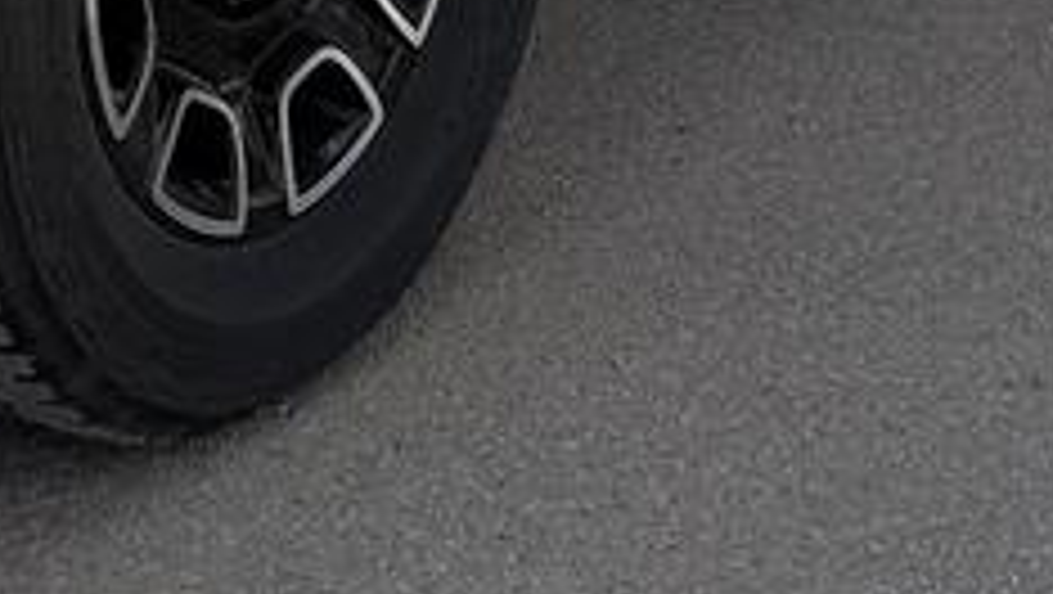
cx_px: -144
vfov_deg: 7.8
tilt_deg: -9.2
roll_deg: +0.8
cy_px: -864
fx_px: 3995
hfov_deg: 14.6
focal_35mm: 143
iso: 80
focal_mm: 6.76
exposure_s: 1/6173
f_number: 1.78
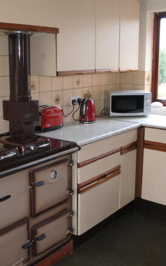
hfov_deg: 27.9
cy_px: 133
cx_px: 66
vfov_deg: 43.5
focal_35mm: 46
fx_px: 333
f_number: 3.8
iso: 200
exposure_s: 1/20
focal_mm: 20
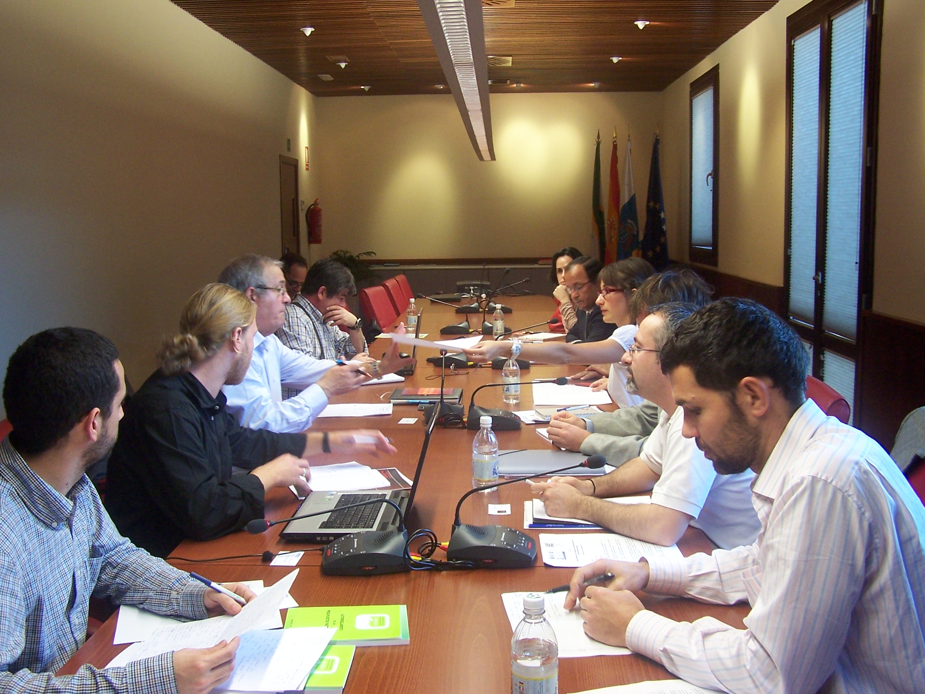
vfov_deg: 37.7
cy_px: 347
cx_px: 462
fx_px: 1015
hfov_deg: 49.0
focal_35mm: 38
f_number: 2.8
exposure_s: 1/30
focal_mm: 6.3
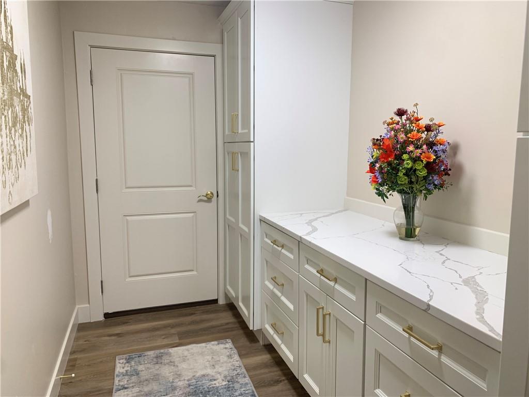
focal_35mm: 26
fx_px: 397
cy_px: 198
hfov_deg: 67.3
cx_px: 264
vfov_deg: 53.1
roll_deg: -0.3
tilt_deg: -7.7
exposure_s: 1/60
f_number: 1.8
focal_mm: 4.25
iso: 100
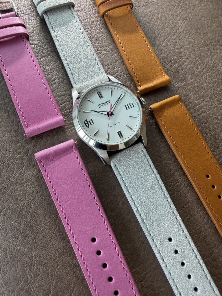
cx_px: 111
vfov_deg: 71.6
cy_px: 148
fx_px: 205
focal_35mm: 24
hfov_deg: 56.8
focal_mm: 2.22
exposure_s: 1/97
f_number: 2.2
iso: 125
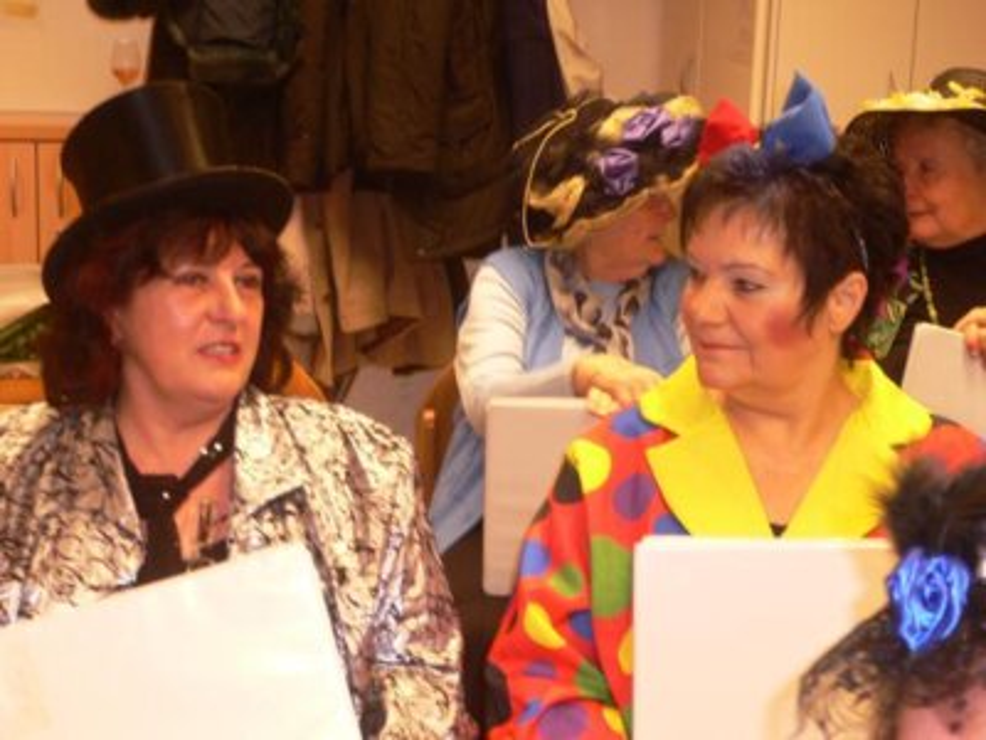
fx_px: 1880
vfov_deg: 22.3
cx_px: 493
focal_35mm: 66
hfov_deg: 29.4
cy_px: 370
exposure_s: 1/8
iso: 100
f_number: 4
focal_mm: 11
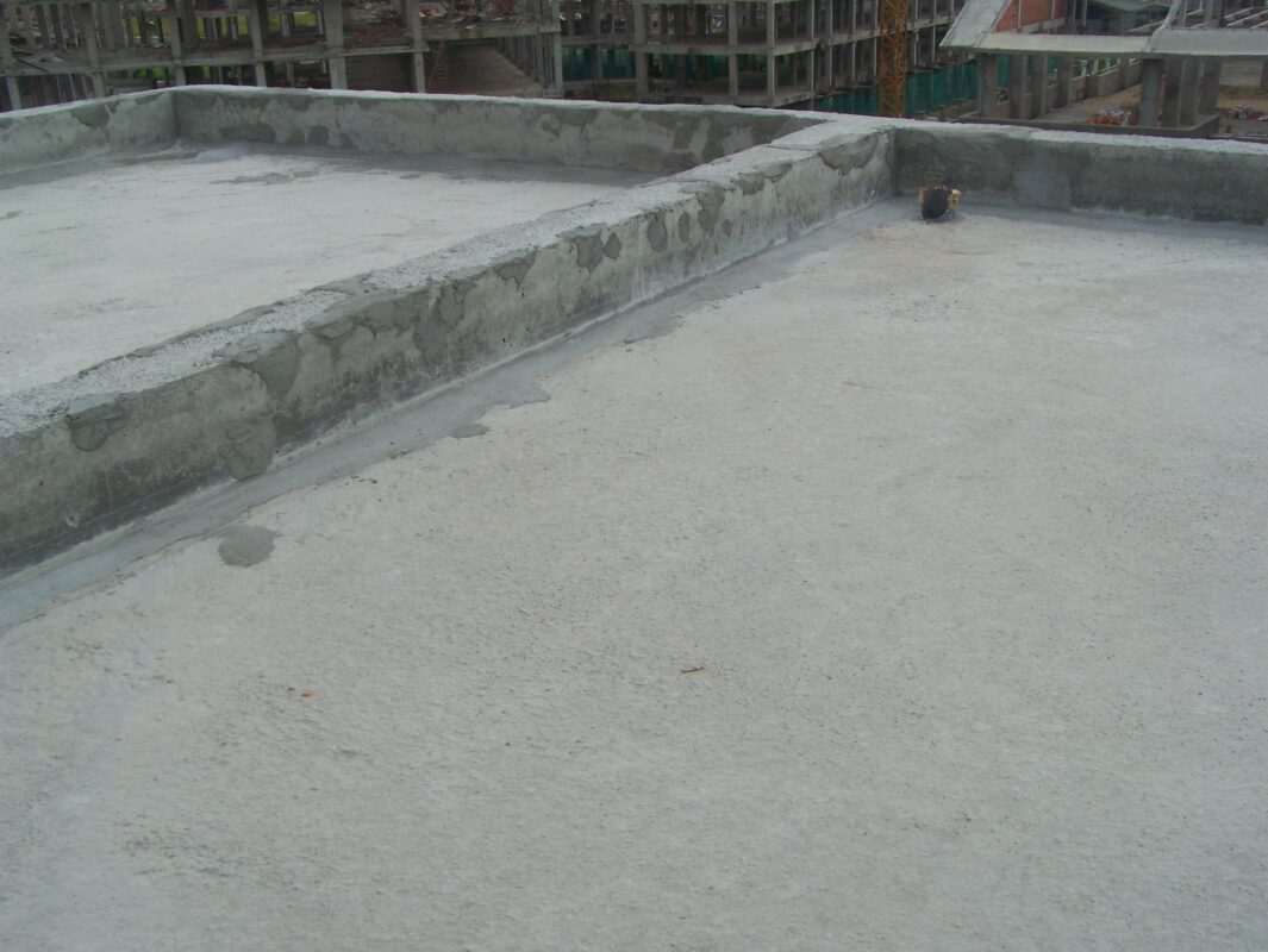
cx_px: 634
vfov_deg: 37.8
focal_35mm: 38
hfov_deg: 49.0
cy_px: 476
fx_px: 1393
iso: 80
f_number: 5.6
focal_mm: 6.3
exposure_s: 1/500
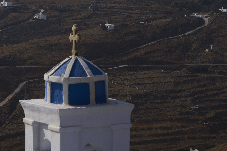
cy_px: 44
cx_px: 64
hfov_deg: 12.2
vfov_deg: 8.2
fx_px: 1059
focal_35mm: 168
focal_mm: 110
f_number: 14
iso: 64
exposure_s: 1/250
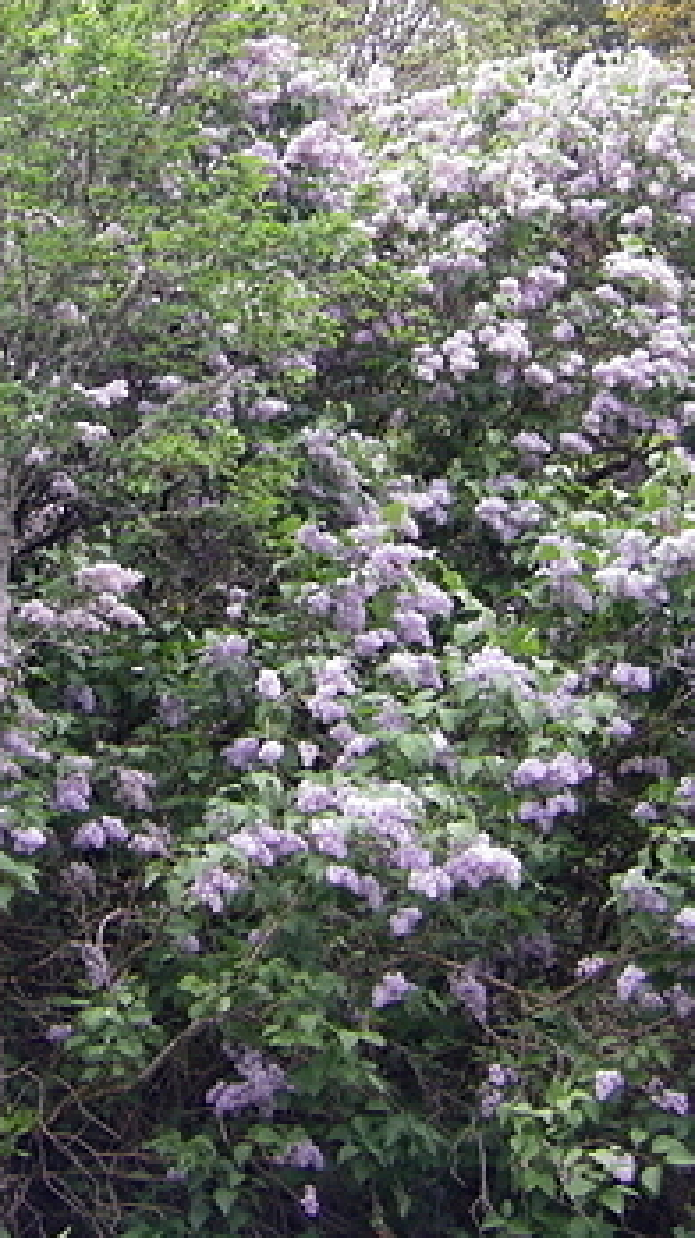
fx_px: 3674
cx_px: 74
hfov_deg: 10.7
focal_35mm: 112
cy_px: 397
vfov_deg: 19.1
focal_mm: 9.3
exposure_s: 1/60
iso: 64
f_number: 3.7
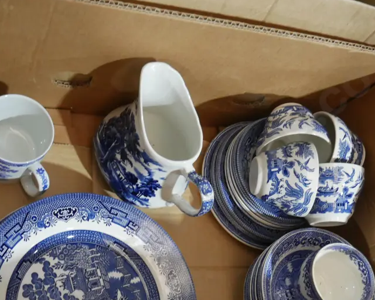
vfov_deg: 29.9
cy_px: 213
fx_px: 555
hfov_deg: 37.3
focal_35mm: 50
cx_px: 183
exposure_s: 1/60
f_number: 3.6
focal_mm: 16
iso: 1600
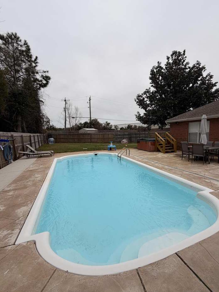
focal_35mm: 16
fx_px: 135
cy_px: 147
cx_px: 118
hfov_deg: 78.0
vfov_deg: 94.5
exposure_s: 1/1431
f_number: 2.2
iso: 20
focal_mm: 2.22
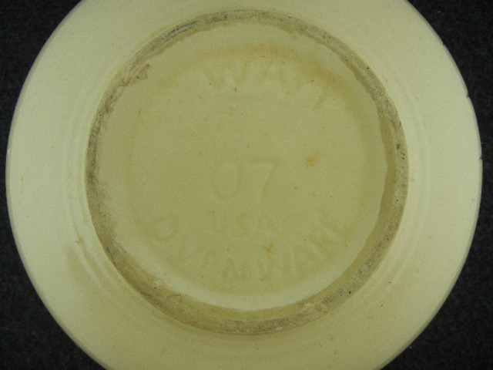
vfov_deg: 46.8
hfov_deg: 60.0
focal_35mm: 30
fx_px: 427
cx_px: 246
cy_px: 185
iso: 400
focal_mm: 5.4
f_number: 3.5
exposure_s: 1/32.8
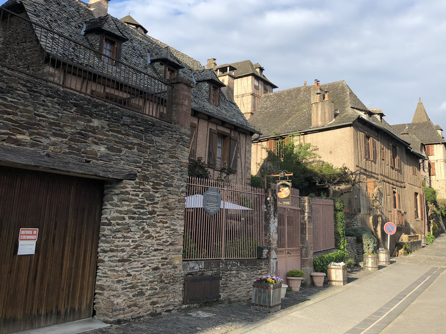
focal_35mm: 35
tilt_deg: +13.4
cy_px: 134
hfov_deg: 52.6
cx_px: 239
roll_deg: -0.3
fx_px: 451
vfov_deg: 40.5
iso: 20
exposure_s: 1/1116
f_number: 1.8
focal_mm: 4
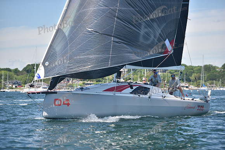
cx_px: 112
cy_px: 75
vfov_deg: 10.6
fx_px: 813
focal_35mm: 130
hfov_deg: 15.8
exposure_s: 1/1000
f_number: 2.8
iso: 200
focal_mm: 130
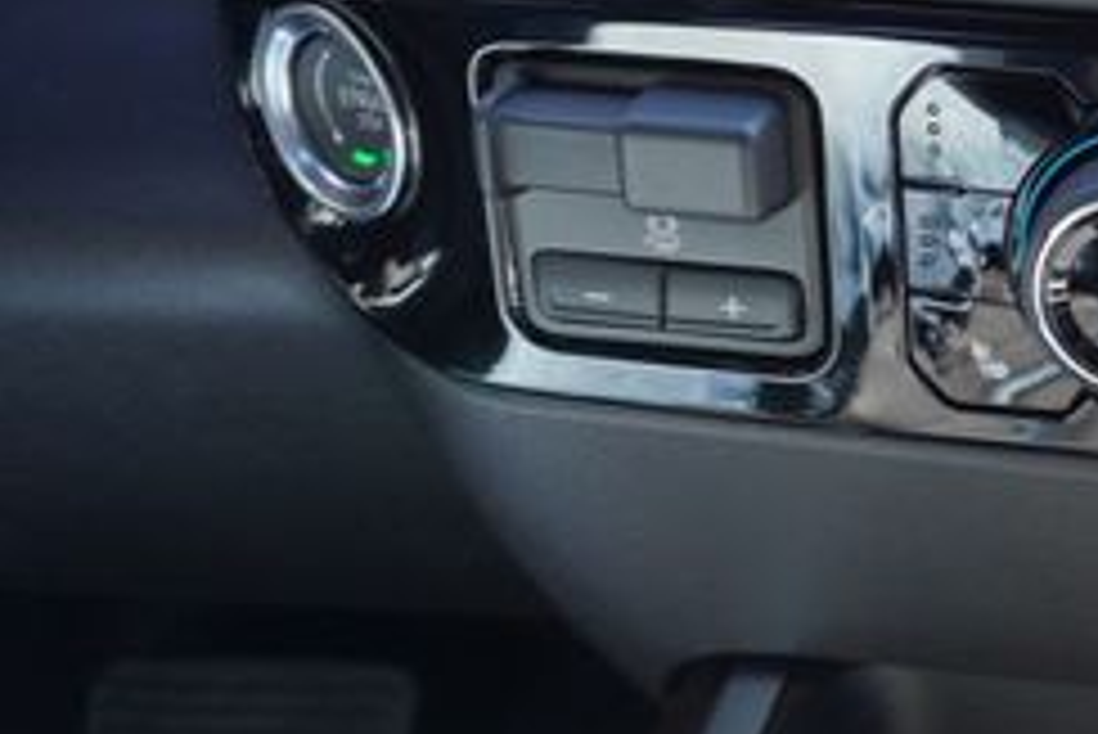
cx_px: 1436
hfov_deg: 26.8
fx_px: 1923
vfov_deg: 21.4
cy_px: 162
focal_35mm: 63
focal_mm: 16
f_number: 4
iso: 320
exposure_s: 1/60
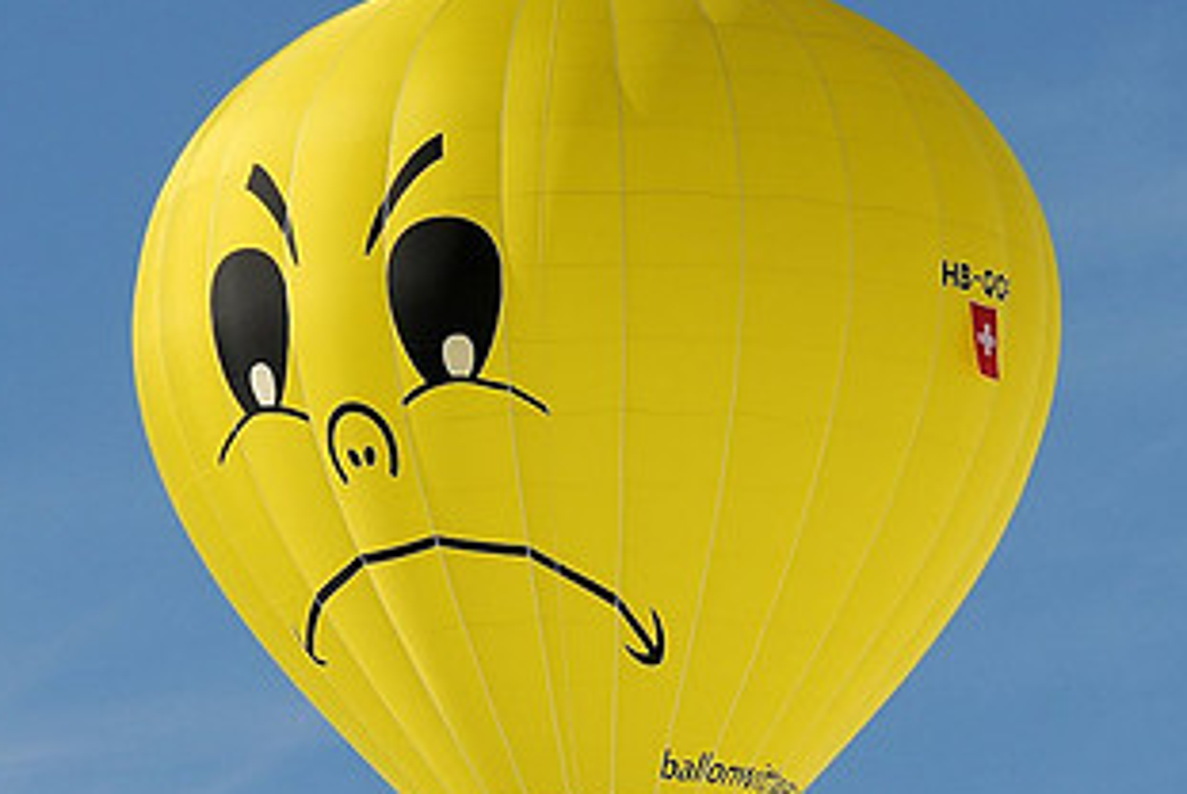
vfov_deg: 2.5
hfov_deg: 3.7
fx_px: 18448
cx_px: 504
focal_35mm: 559
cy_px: 544
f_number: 11
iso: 200
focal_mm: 200
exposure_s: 1/800
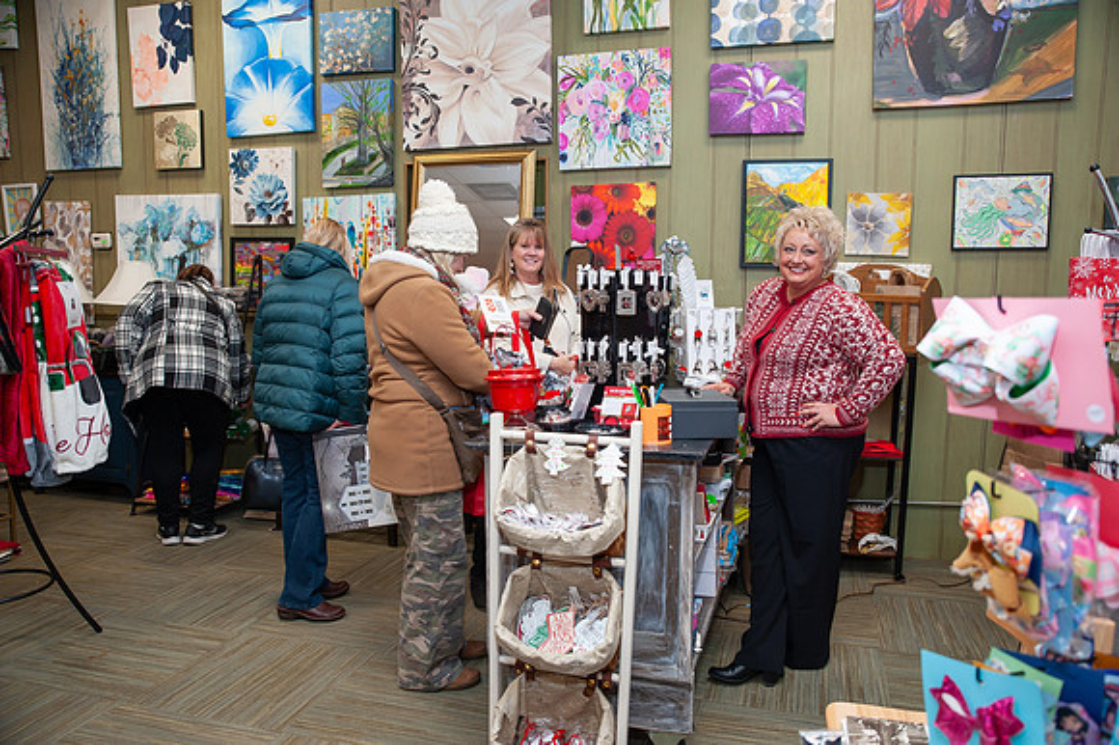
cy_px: 372
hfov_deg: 69.4
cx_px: 560
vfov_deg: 49.5
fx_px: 808
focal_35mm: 26
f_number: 4
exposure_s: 1/125
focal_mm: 26
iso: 500
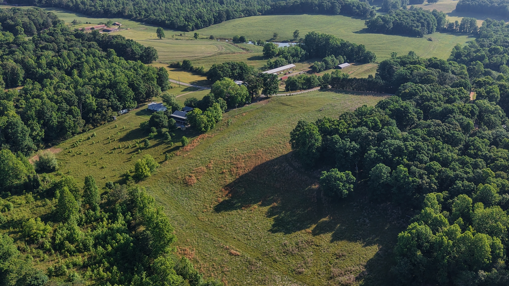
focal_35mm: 38
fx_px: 513
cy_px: 120
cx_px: 309
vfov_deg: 31.1
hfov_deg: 52.4
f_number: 1.8
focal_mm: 8.67
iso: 410
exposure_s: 1/6400
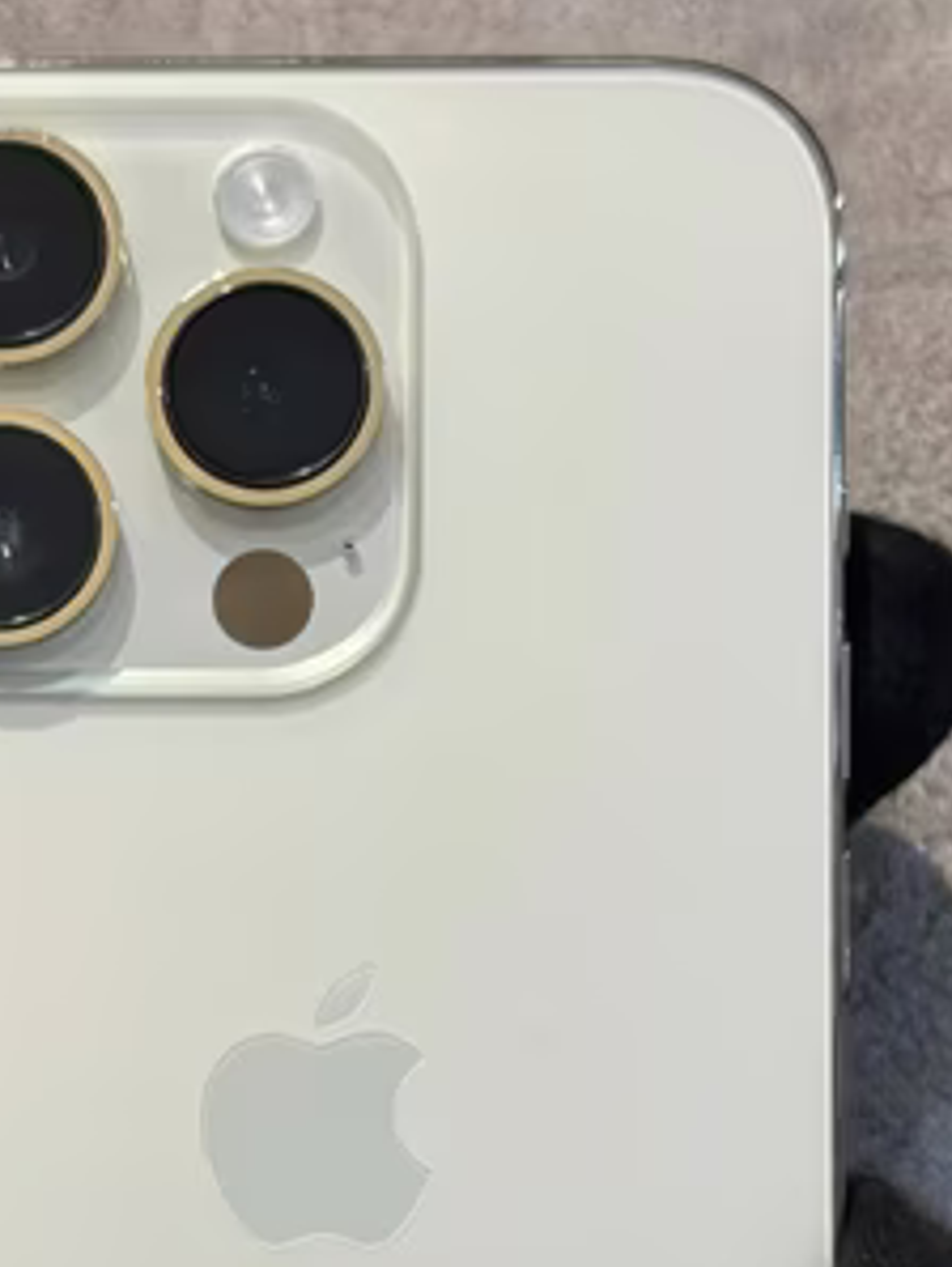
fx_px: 3772
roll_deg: -3.9
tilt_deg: +3.2
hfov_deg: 14.3
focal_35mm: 103
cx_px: 246
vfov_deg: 18.7
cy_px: 1186
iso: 50
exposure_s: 1/50
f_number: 1.78
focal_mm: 6.76
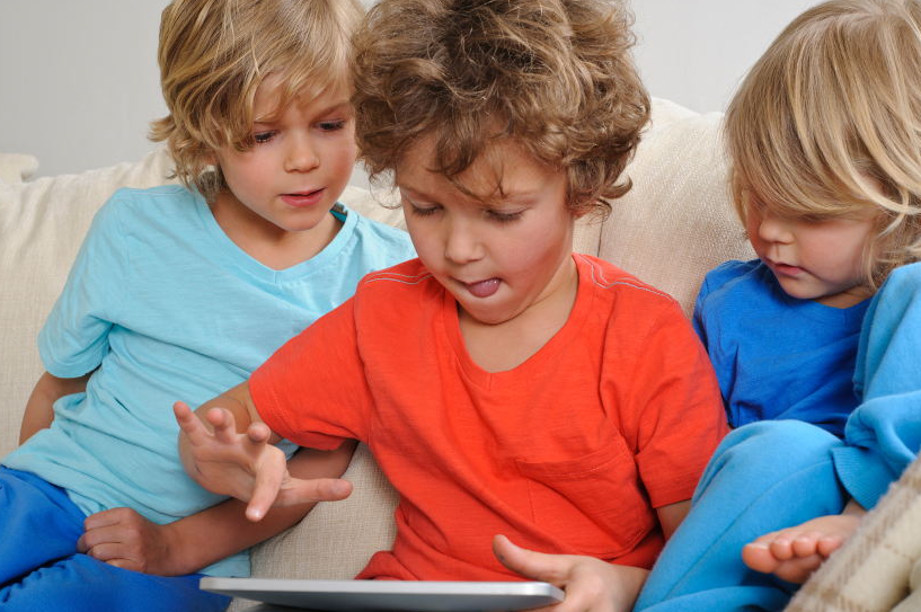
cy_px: 313
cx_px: 446
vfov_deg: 25.9
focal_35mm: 52
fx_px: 1329
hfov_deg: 38.2
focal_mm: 50
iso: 200
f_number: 8
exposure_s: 1/160
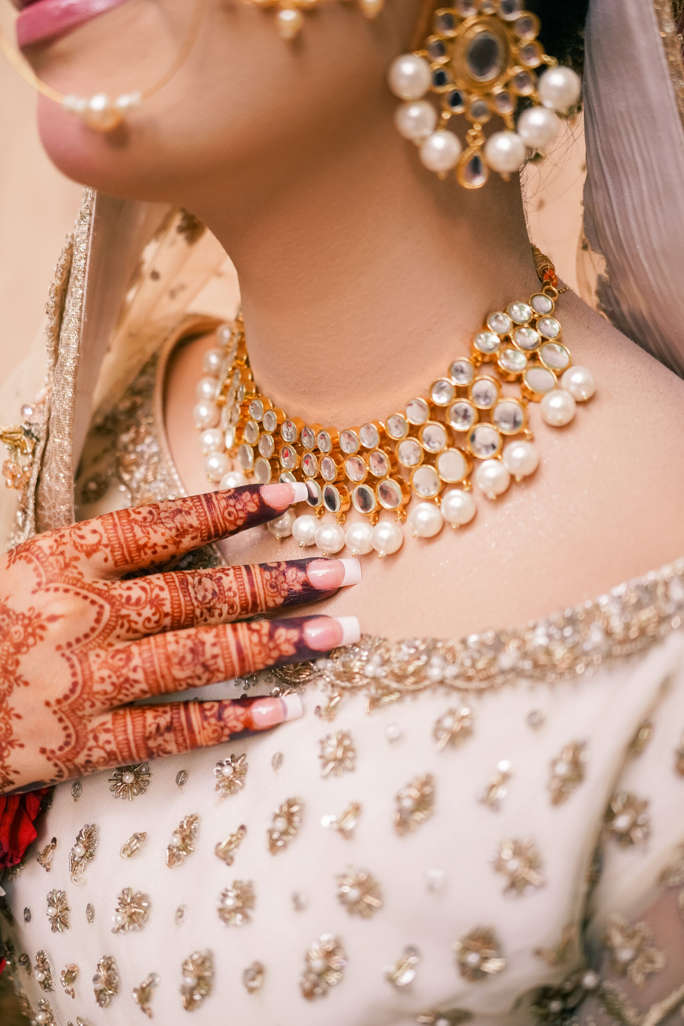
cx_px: 342
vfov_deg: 54.4
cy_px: 513
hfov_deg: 37.9
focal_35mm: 35
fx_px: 997
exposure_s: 1/400
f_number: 2.8
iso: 1000
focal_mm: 35
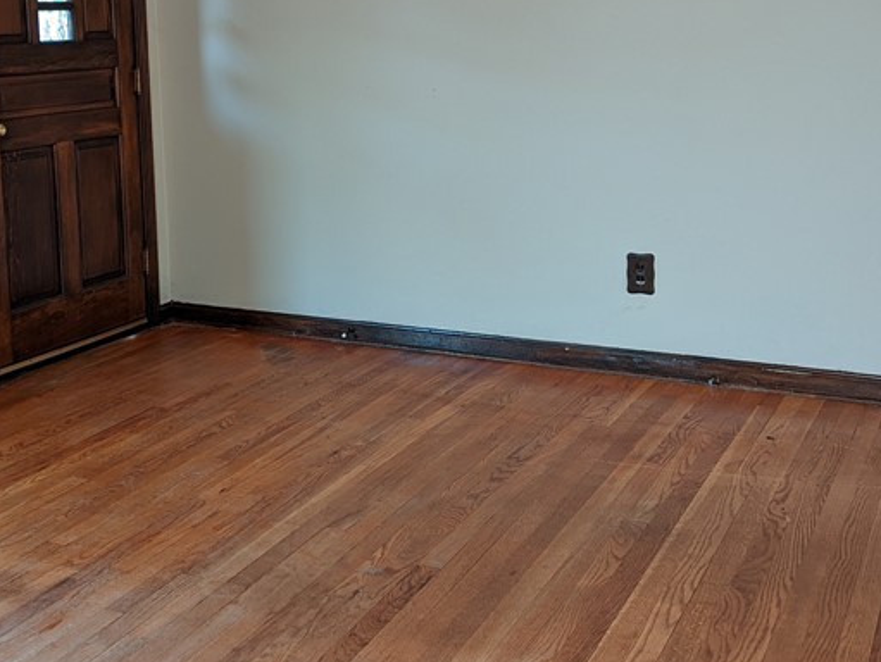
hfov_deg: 38.8
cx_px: 244
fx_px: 1222
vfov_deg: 30.1
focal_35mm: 48
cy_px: 238
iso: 44
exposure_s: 1/40.1
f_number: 1.85
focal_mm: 6.81
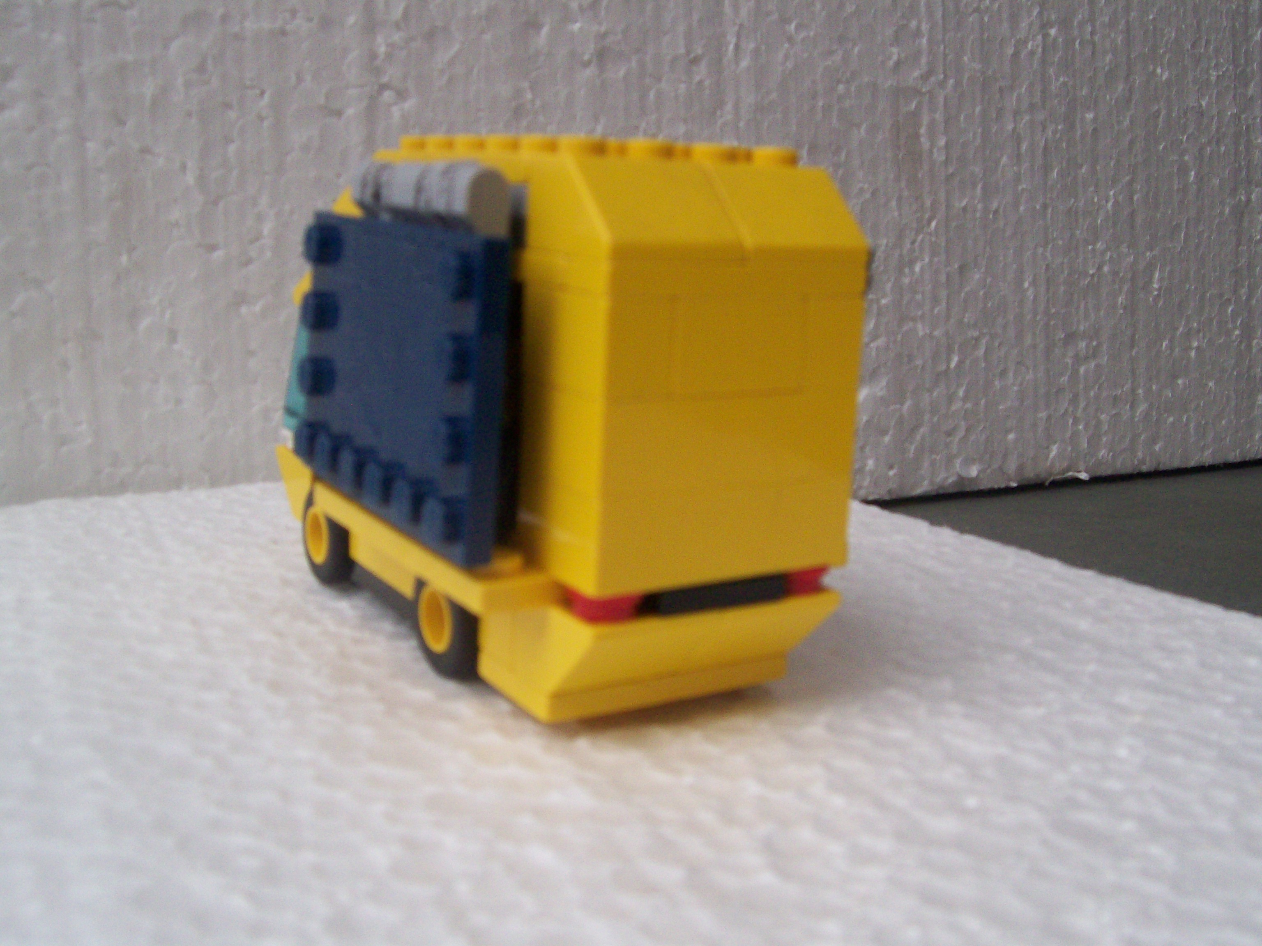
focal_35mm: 36
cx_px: 631
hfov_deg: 51.4
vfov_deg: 39.7
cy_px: 473
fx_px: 1312
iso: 160
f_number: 4.8
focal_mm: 6
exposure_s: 1/334
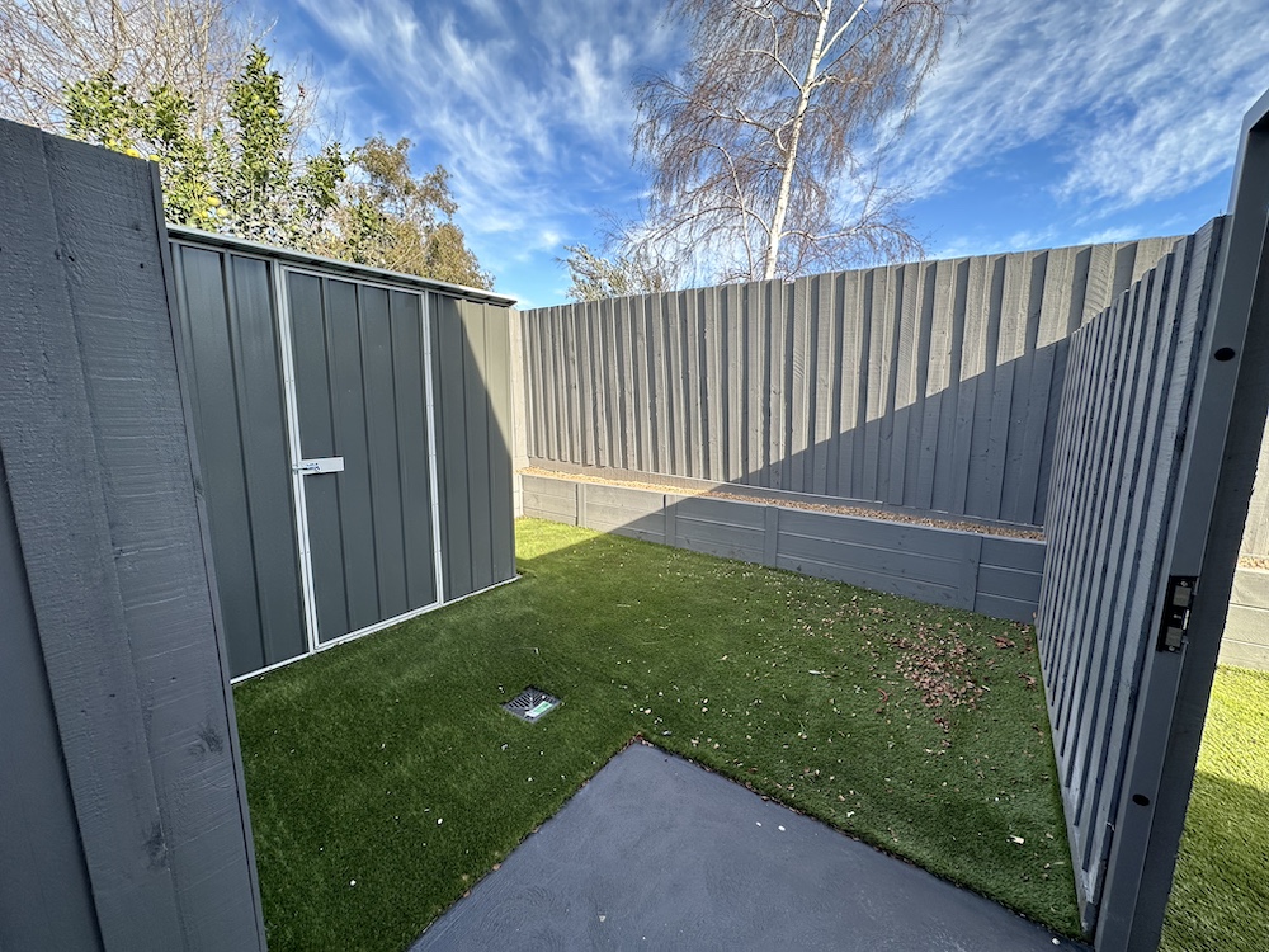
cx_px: 634
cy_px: 476
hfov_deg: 102.1
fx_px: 513
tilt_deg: -8.9
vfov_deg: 85.7
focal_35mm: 14
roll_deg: -0.2
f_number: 2.2
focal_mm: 2.22
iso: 40
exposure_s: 1/335
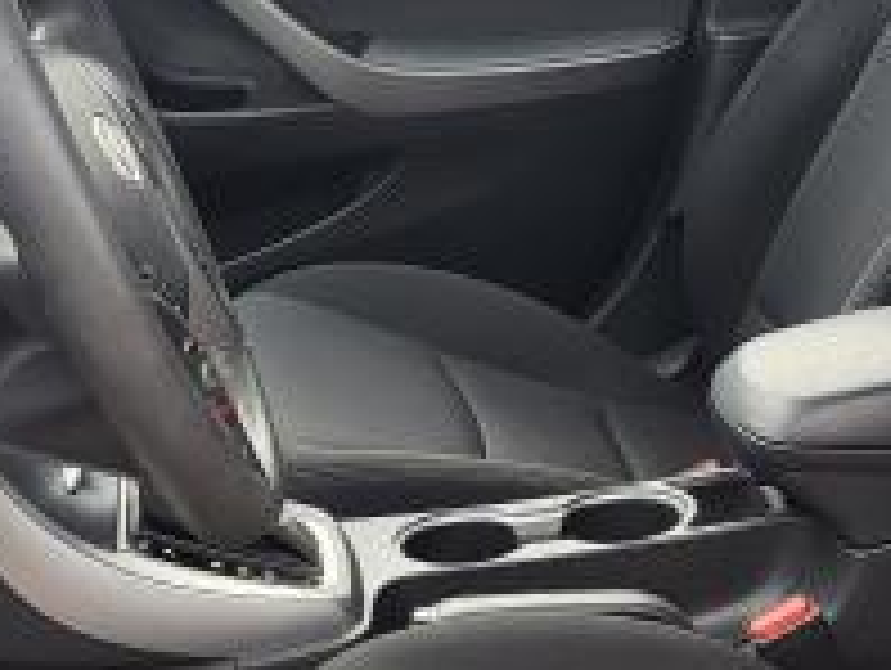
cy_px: 423
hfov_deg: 23.0
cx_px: 693
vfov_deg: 17.6
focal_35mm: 84
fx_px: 2165
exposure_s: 1/120
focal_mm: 5.4
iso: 64
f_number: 1.8
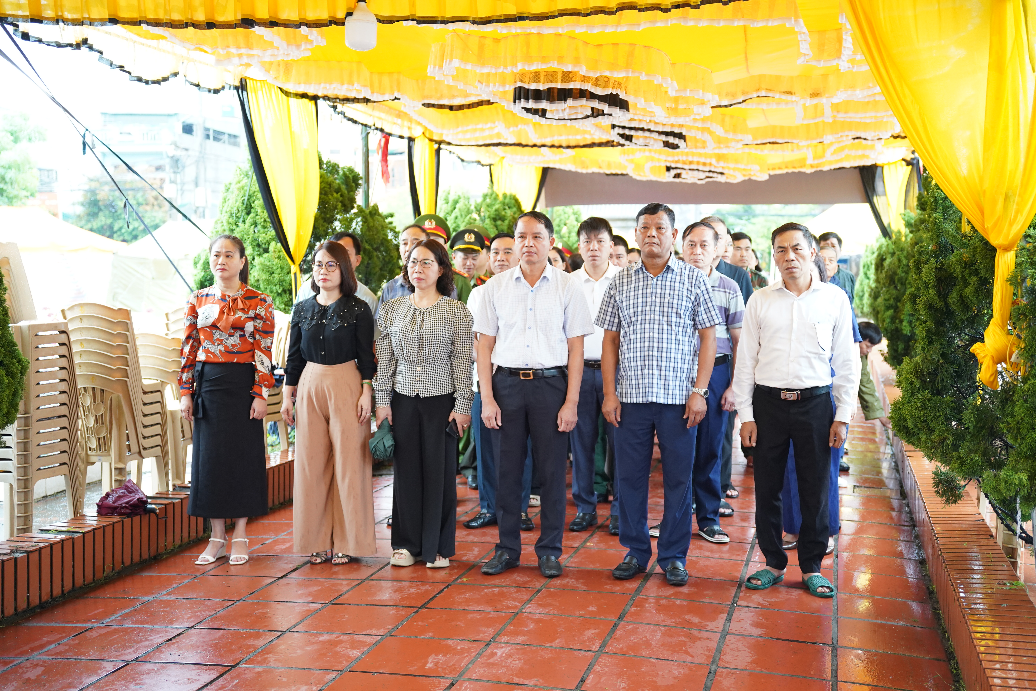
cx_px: 518
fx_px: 1237
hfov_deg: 45.4
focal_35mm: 43
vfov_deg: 31.2
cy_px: 346
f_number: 2.8
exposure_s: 1/50
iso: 2500
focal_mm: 43
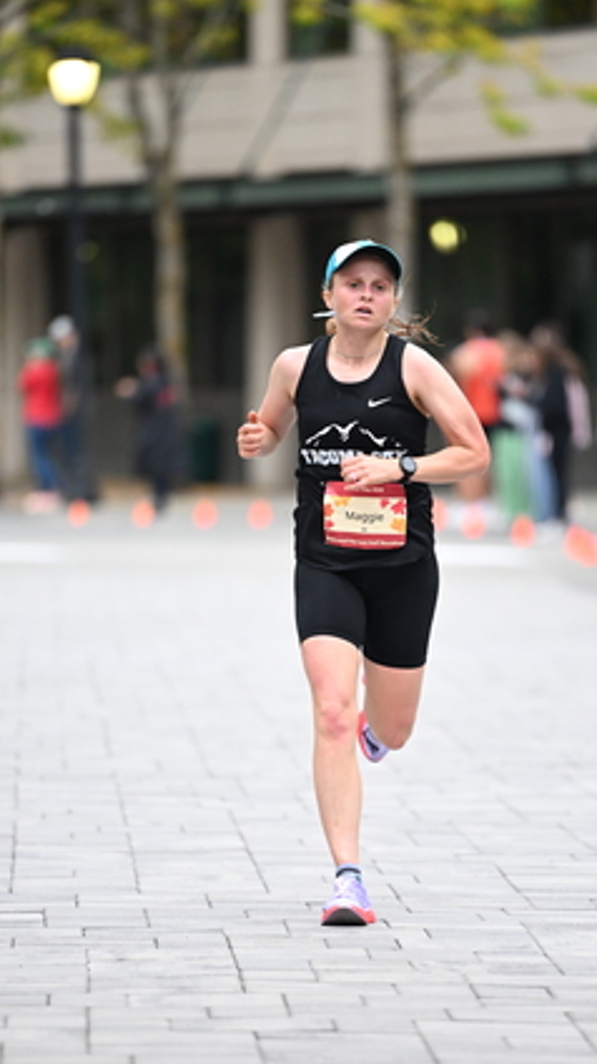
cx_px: 325
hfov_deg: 4.5
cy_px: 600
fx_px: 7667
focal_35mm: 272
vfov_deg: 7.9
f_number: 2.8
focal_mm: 200
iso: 1600
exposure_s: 1/800
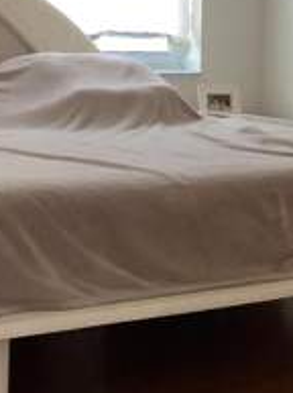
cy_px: 198
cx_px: 311
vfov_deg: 19.1
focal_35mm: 103
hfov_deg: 14.0
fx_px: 1166
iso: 320
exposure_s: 1/40
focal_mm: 3.3
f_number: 2.4
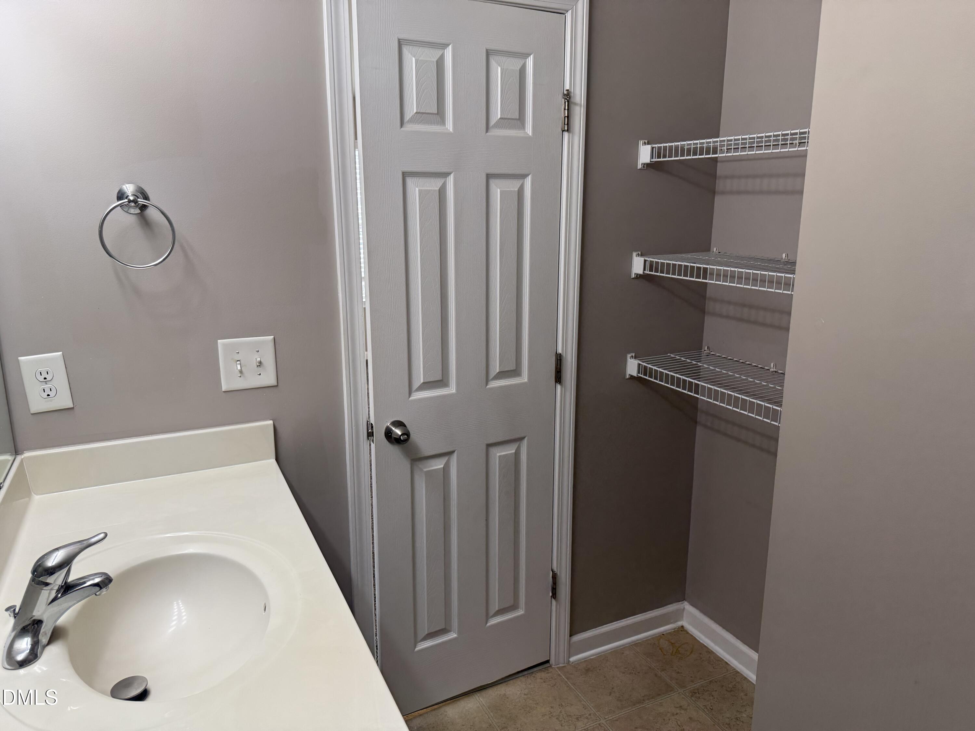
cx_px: 488
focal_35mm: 24
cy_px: 366
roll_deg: -0.4
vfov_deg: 56.8
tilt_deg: -12.4
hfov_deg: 71.6
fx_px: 676
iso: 160
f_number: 1.78
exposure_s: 1/120
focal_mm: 6.76
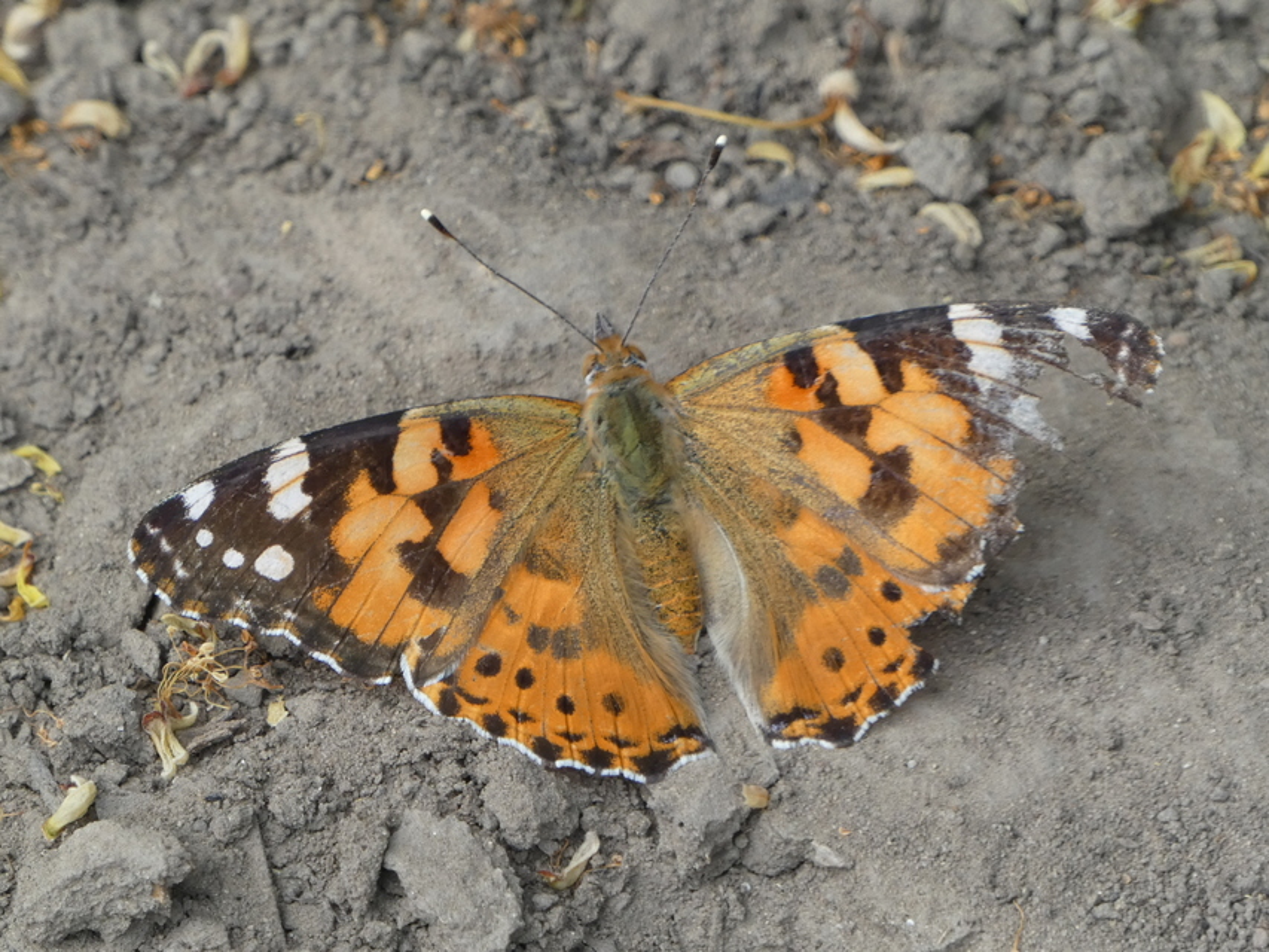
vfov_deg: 2.1
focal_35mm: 700
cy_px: 476
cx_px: 634
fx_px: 25665
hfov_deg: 2.8
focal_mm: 125.5
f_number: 5.6
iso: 200
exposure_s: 1/100
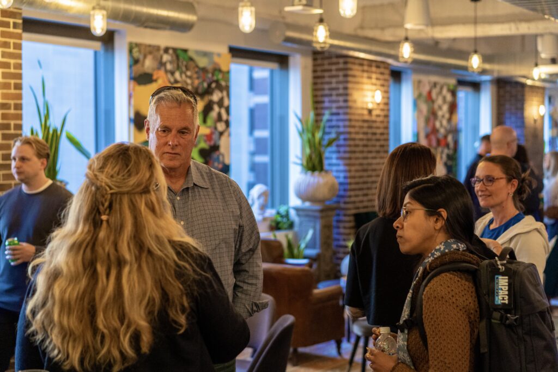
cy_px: 186
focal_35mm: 55
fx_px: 853
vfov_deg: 24.6
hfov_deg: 36.2
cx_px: 279
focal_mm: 55
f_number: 2.8
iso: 3200
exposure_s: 1/200
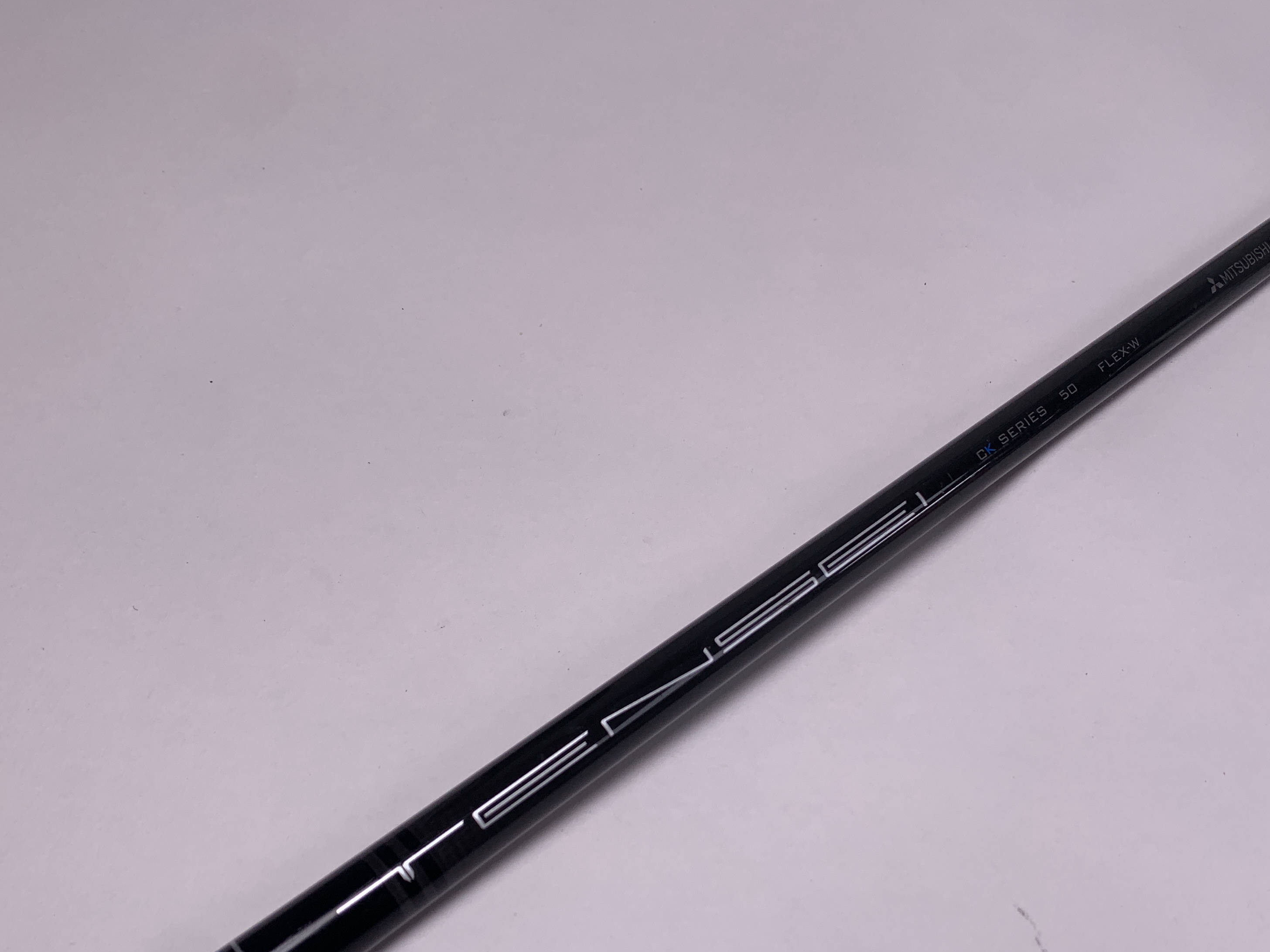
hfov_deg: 51.3
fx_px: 1321
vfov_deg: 39.1
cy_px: 657
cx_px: 705
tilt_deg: -56.5
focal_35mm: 36
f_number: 1.8
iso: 25
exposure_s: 1/467
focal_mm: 4.25
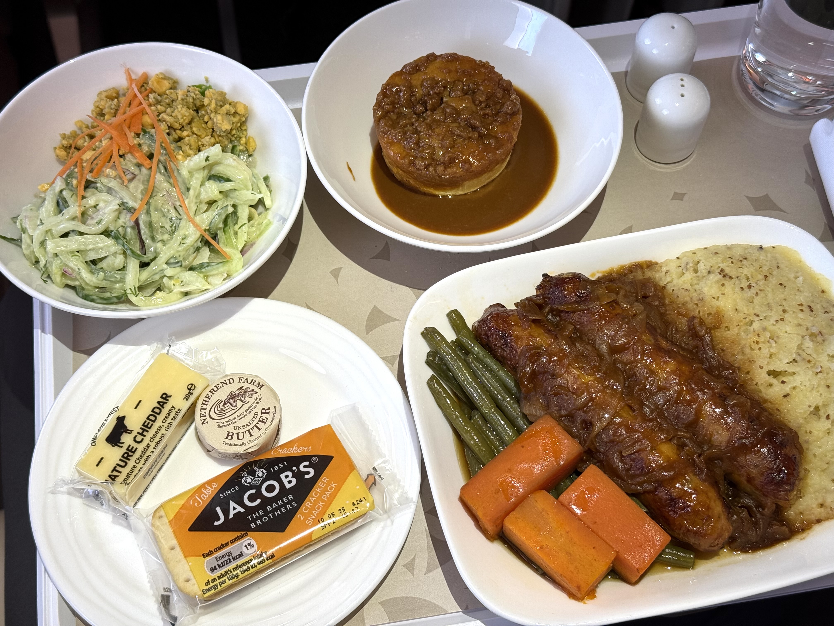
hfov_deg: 39.7
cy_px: 313
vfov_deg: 30.3
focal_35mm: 48
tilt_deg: -61.2
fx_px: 1156
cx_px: 417
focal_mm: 6.76
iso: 125
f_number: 1.78
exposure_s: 1/52
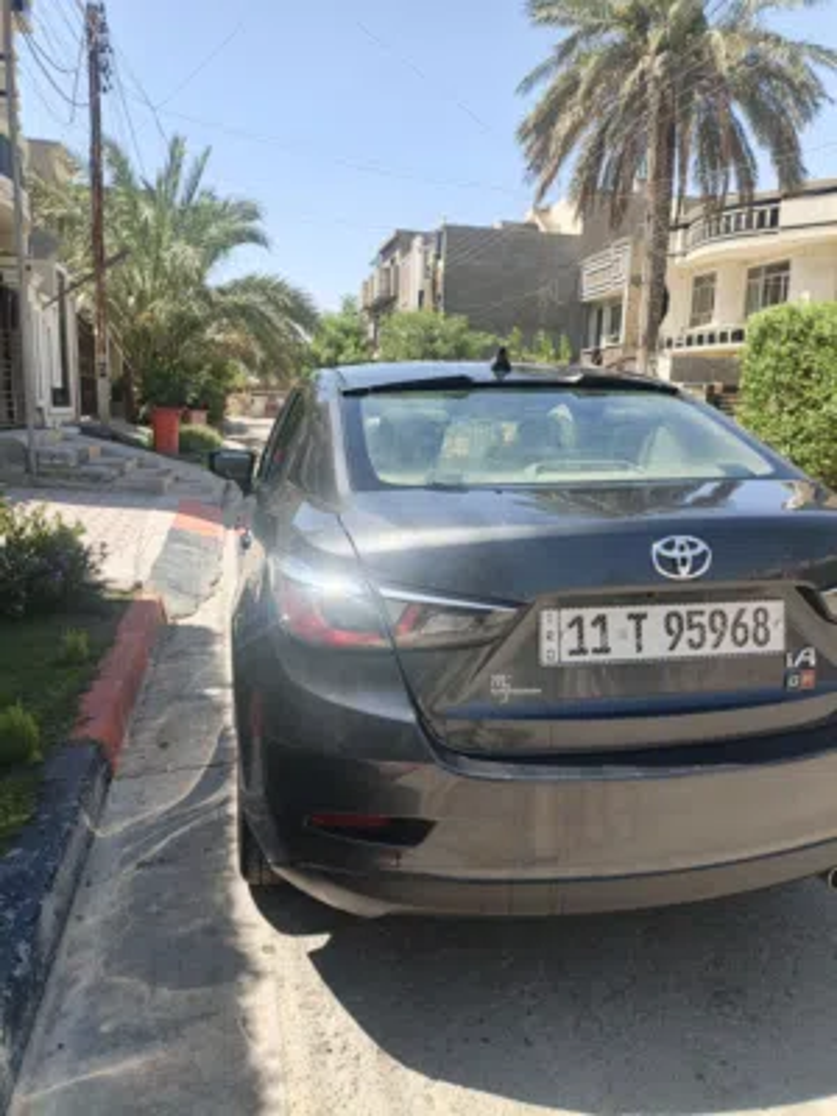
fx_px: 742
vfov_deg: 73.9
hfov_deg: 58.9
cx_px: 418
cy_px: 558
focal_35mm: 23
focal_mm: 4.71
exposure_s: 1/559
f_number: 1.79
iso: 71
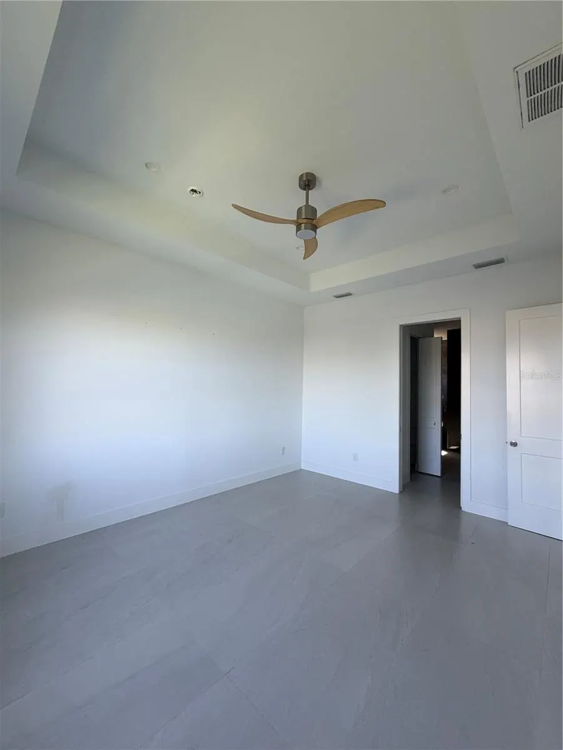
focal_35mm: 14
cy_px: 375
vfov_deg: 102.1
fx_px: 304
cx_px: 282
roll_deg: -1.9
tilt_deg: +2.6
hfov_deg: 85.7
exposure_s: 1/121
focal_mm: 2.22
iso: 250
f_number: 2.2
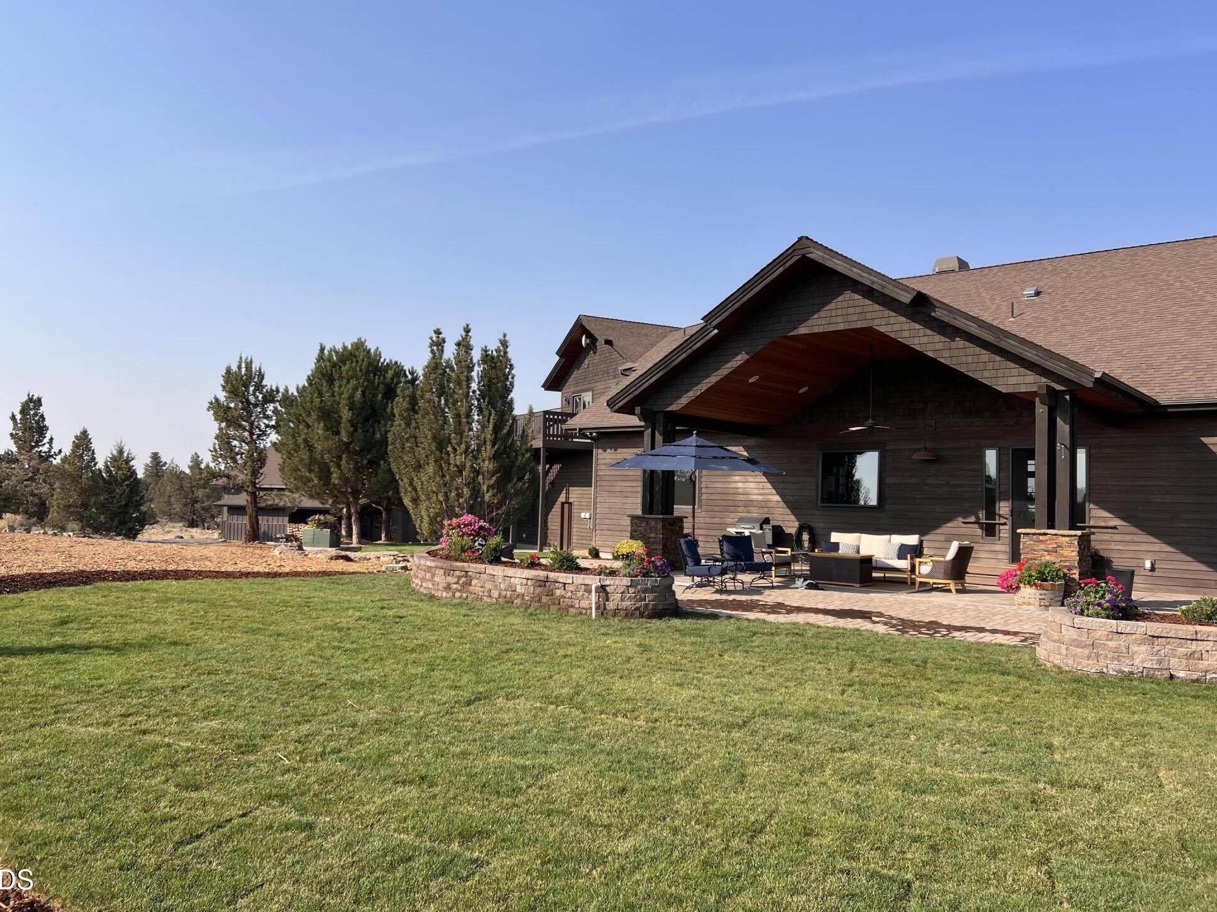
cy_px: 450
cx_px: 605
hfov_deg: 65.3
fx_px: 949
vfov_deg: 51.3
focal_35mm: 27
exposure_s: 1/3077
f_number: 1.5
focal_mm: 5.7
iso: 50
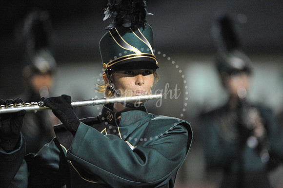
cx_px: 142
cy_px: 94
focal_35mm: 600
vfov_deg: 2.3
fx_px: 4714
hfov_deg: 3.4
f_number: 6.3
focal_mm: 600
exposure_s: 1/160
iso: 6400
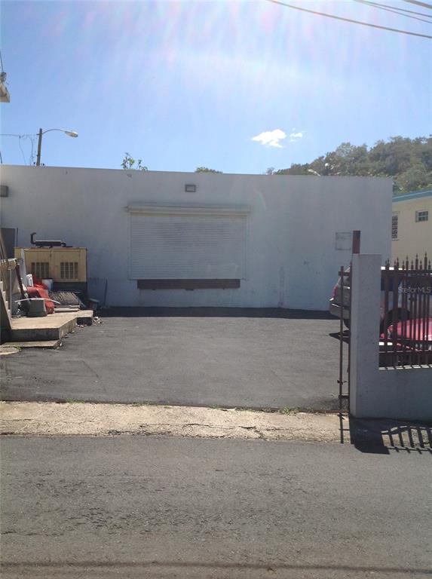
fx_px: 584
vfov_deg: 52.7
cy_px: 290
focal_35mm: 35
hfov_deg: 40.6
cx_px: 216
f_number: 2.4
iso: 50
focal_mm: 4.28
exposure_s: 1/2519
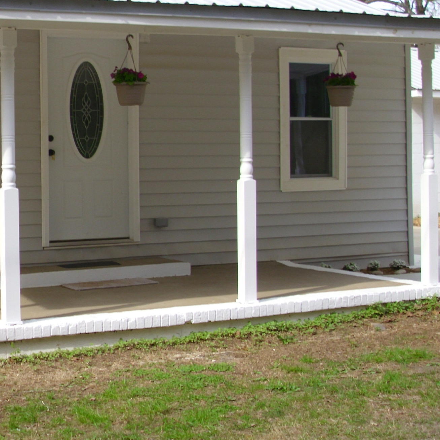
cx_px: 107
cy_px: 213
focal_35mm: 77
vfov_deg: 22.5
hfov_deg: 22.3
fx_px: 1107
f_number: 3
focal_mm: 6.36
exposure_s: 1/158
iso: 50
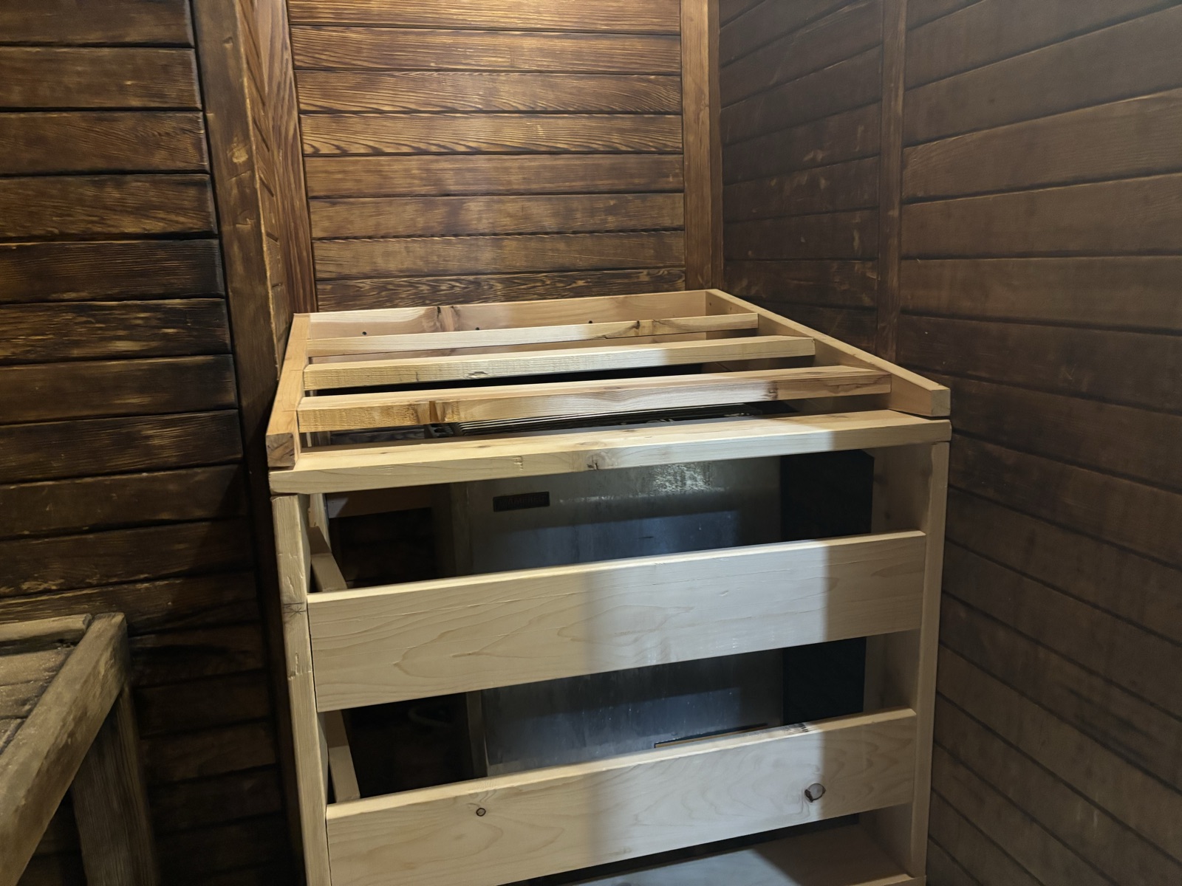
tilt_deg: -11.8
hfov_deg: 67.3
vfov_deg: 53.1
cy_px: 443
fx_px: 888
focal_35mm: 26
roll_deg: +2.3
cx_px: 591
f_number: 1.6
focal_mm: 5.96
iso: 500
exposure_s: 1/30
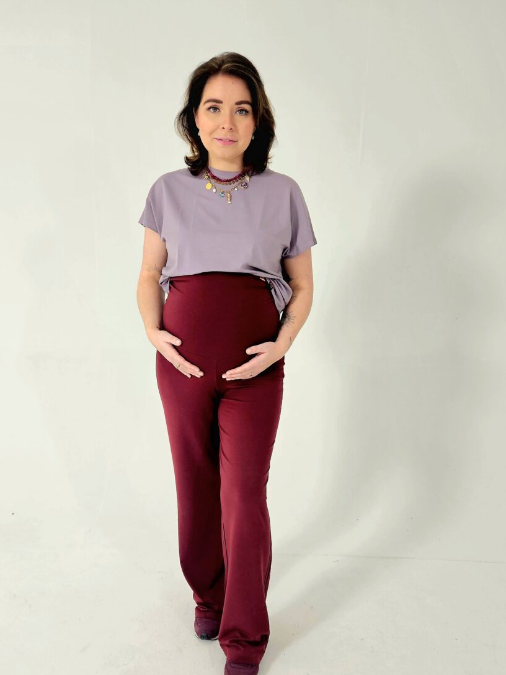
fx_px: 604
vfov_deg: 57.8
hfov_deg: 45.4
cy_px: 414
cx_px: 246
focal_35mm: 31
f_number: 1.8
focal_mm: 5.4
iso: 100
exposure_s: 1/100
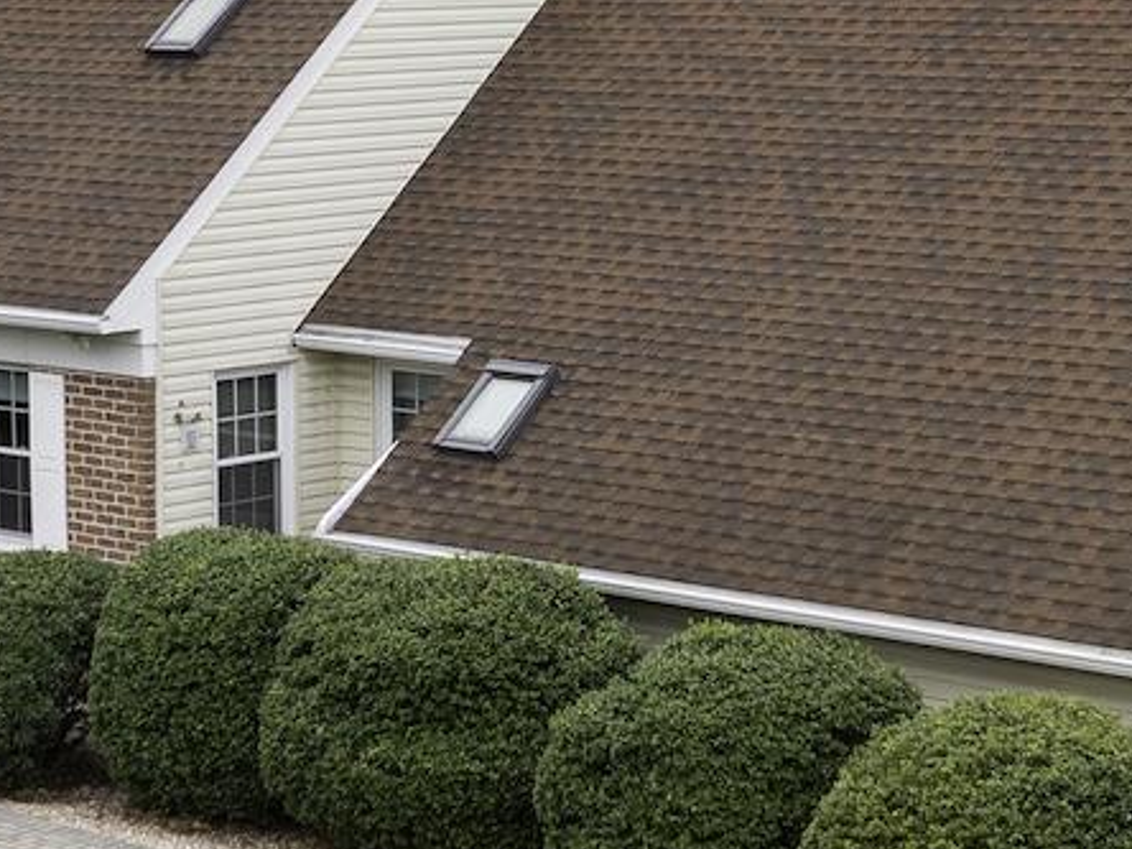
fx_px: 3532
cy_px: 474
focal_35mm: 108
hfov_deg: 18.2
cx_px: 477
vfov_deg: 13.7
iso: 190
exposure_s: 1/1000
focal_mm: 12.29
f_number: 2.8
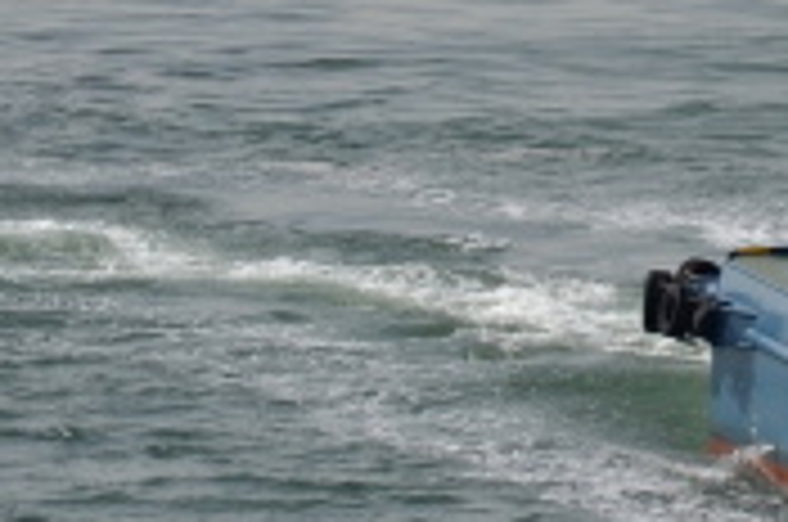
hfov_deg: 2.6
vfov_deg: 1.7
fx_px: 17370
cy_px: 94
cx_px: 1531
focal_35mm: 795
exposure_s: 1/320
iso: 100
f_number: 9
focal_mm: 116
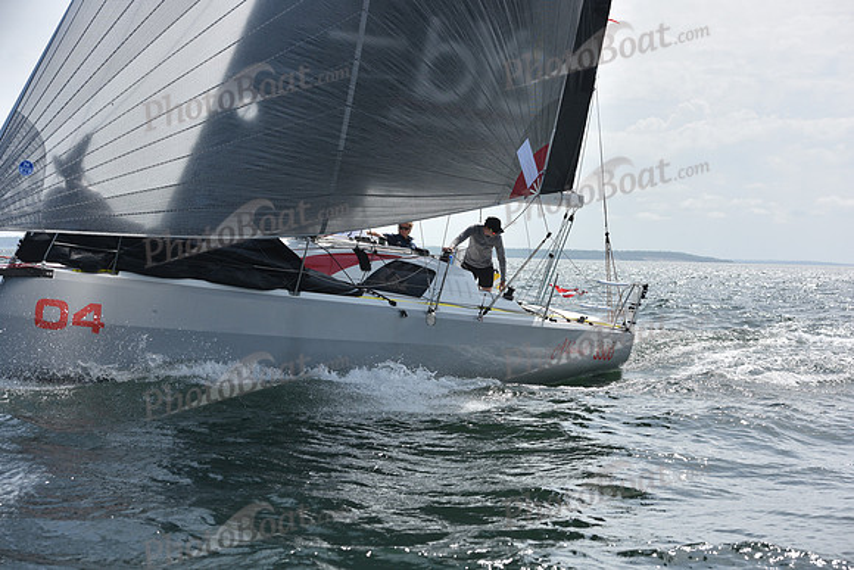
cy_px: 285
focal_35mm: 70
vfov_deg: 19.5
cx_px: 427
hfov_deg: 28.8
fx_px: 1661
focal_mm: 70
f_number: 7.1
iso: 200
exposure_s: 1/1250
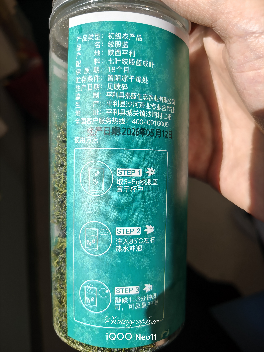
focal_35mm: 23
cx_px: 132
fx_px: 234
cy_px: 176
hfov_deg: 58.9
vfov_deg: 73.9
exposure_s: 1/1000
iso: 50
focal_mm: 5.56
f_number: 1.88
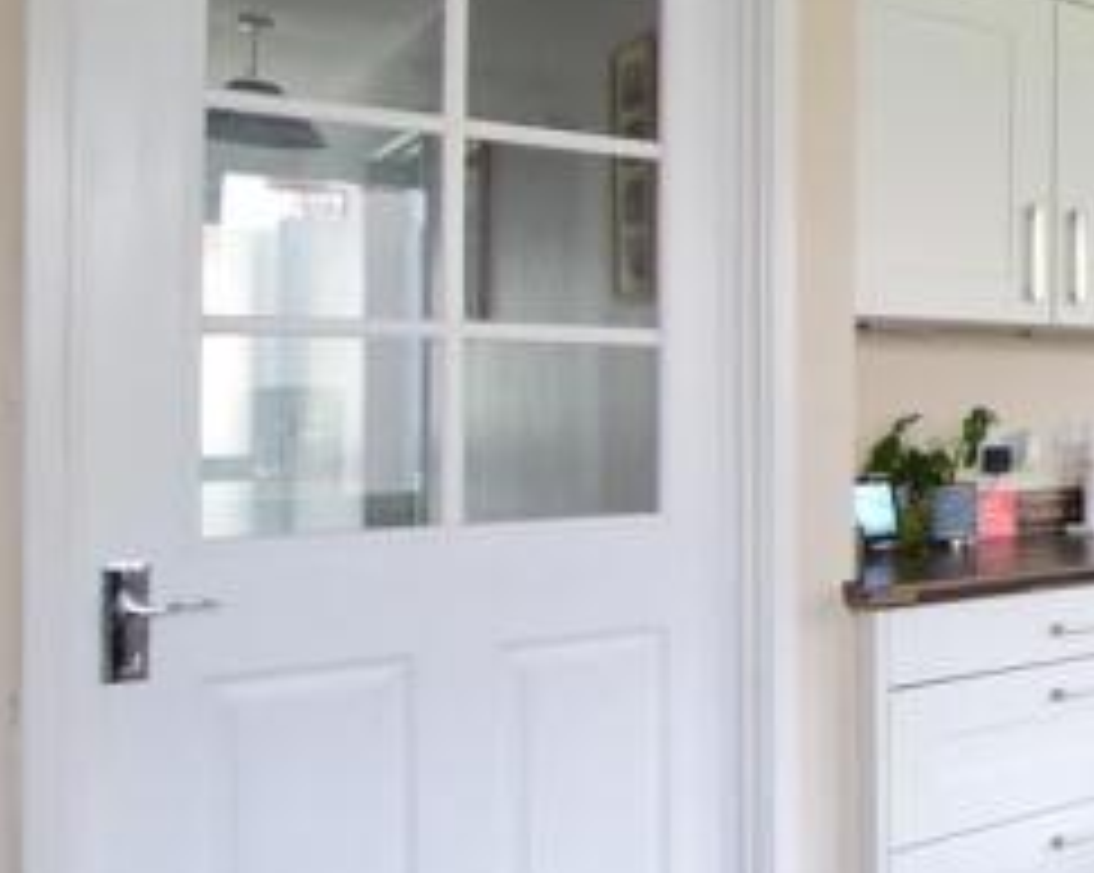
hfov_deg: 34.1
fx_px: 1229
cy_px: 376
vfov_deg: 39.0
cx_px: 1427
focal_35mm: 38
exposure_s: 1/5
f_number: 7.1
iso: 400
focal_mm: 10
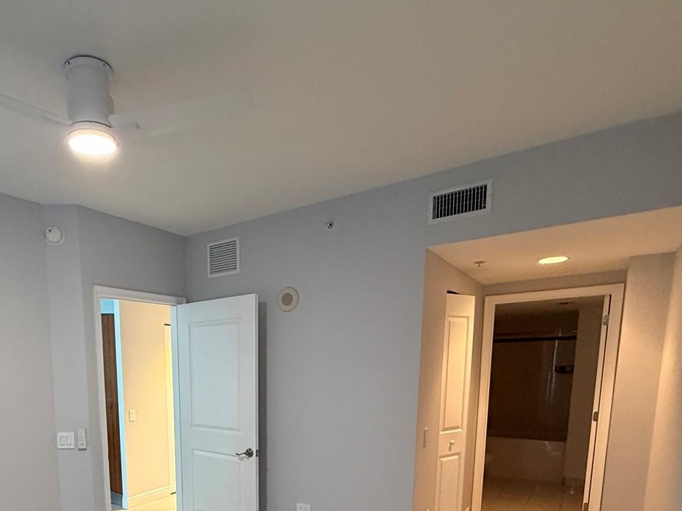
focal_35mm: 24
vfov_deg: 52.0
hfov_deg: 69.0
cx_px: 213
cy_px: 431
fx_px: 473
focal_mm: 2.22
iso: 320
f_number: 2.2
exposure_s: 1/60
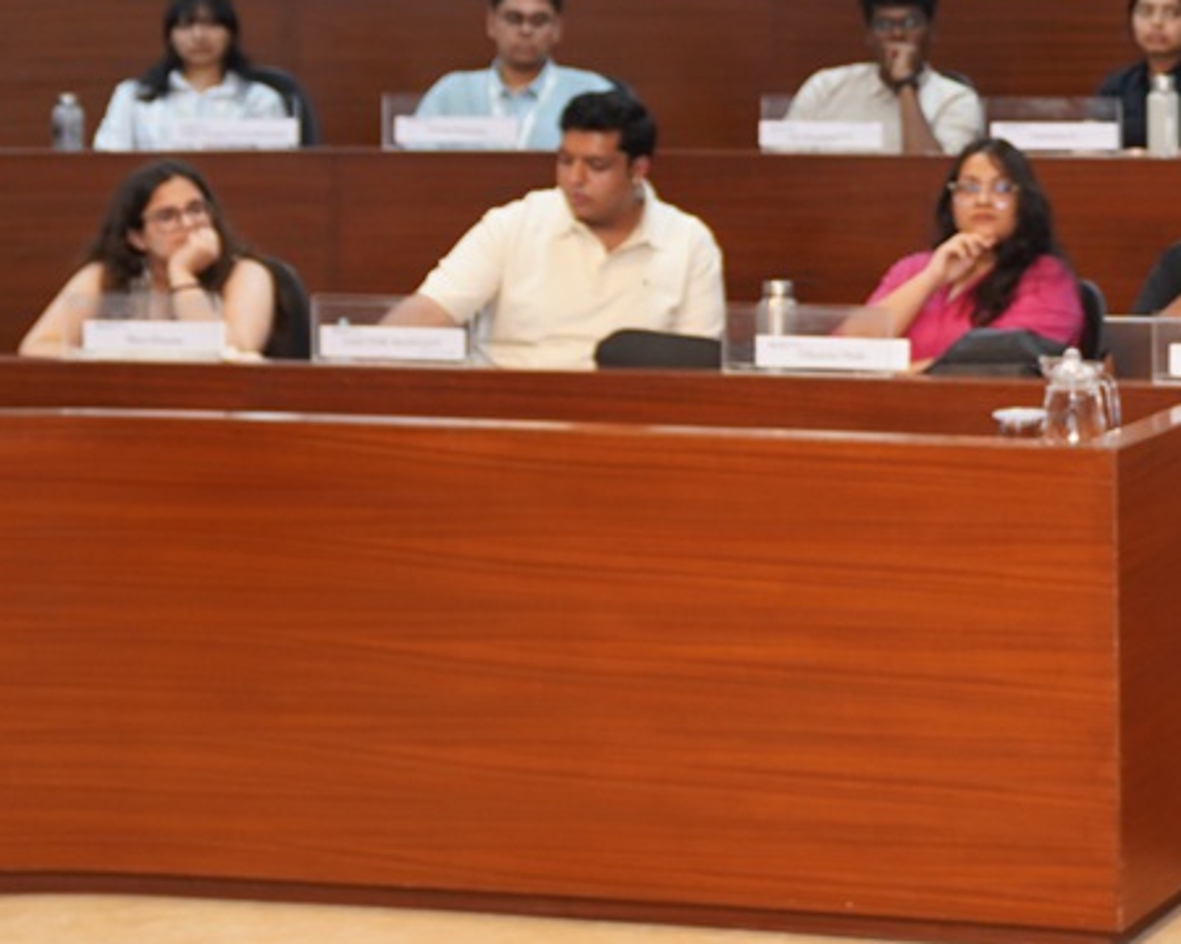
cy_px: -18
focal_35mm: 122
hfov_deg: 15.1
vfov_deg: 12.5
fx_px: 4264
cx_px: 1520
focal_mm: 39
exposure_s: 1/160
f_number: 3.2
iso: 640
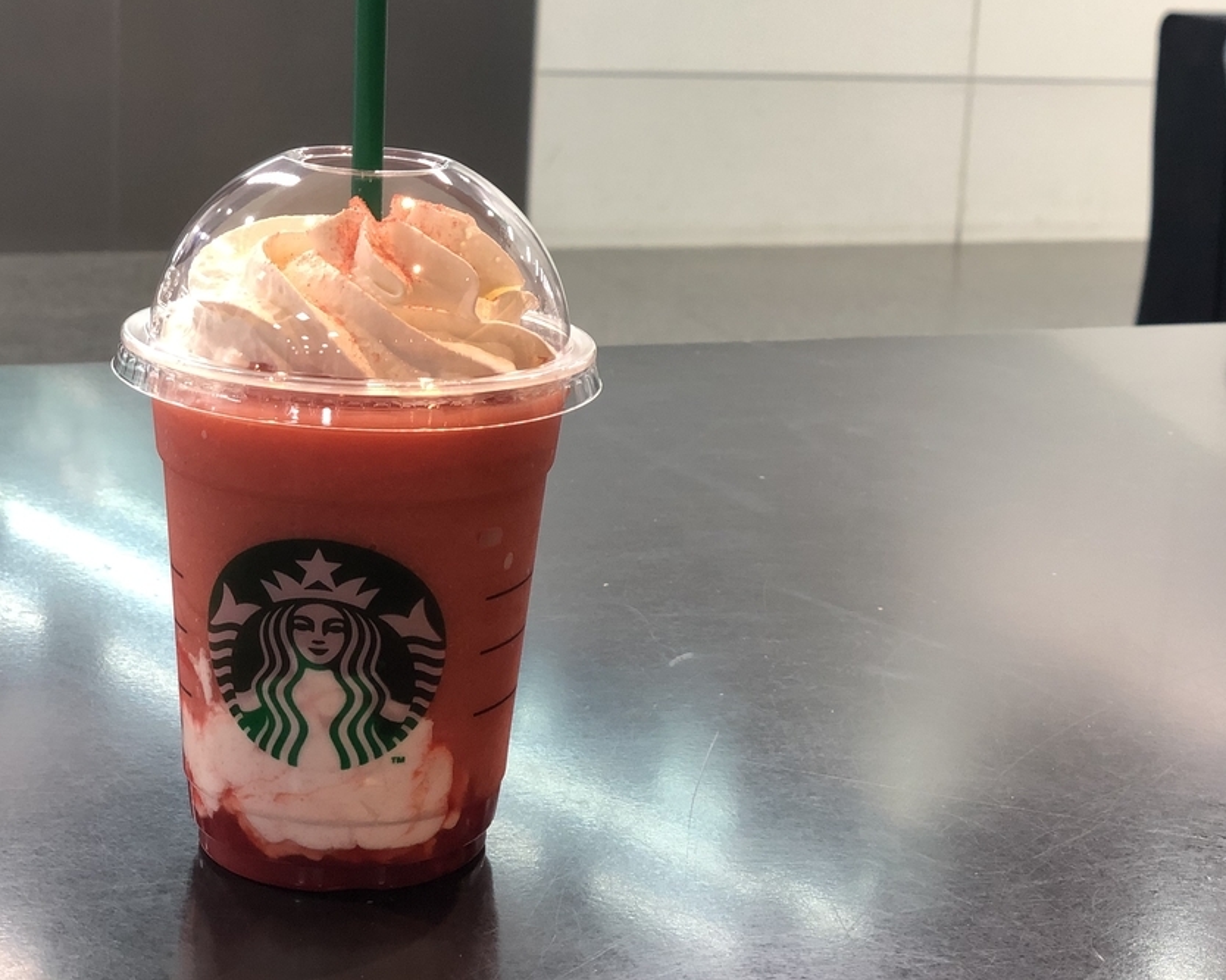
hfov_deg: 26.0
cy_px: 413
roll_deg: -3.4
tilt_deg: -12.8
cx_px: 741
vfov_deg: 21.0
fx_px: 2648
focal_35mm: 73
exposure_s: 1/30
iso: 100
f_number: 2.4
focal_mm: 6
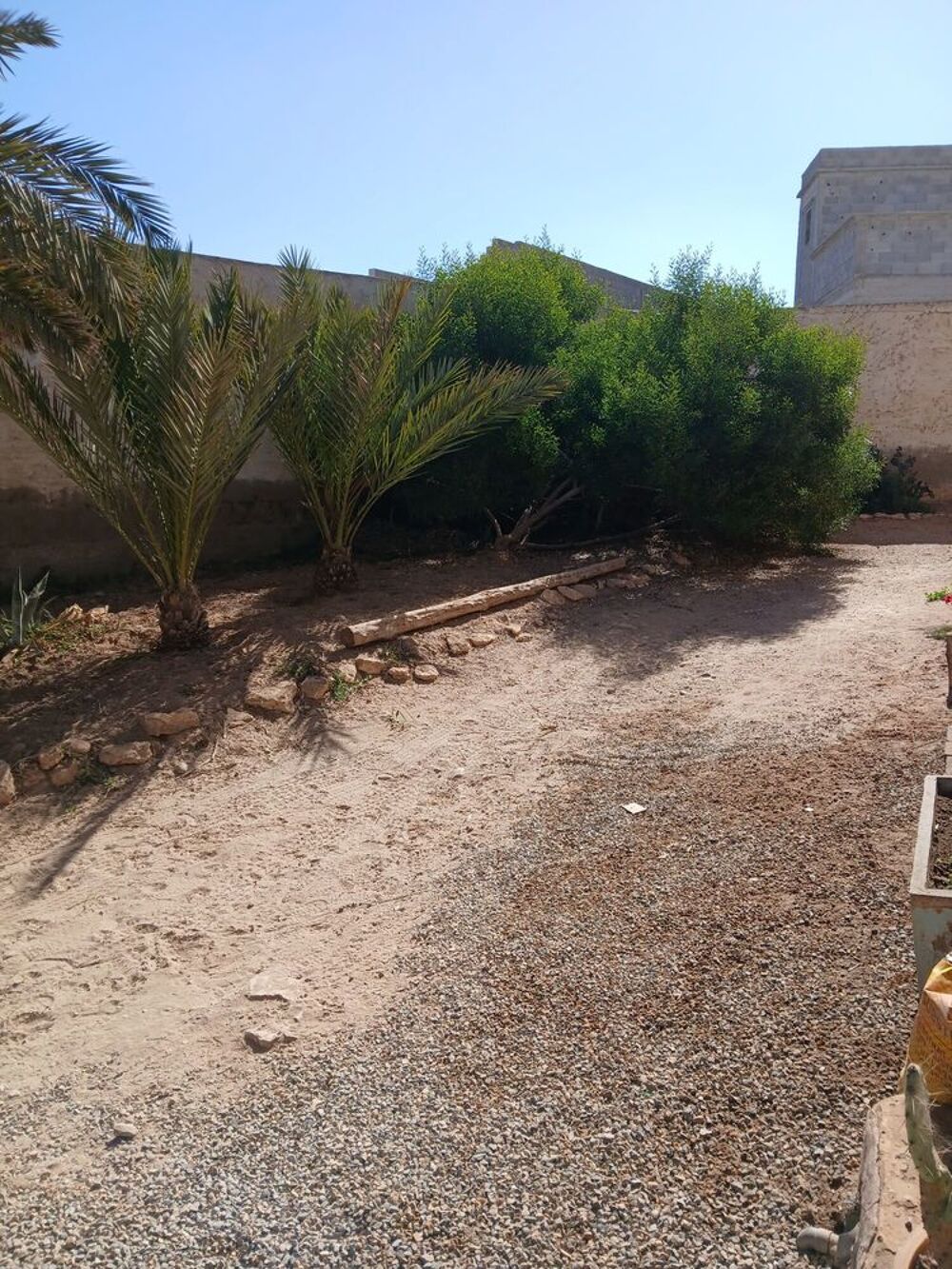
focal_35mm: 26
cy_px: 634
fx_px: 953
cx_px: 476
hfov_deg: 53.1
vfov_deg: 67.3
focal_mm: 3.98
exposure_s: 1/526
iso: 20
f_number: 1.8
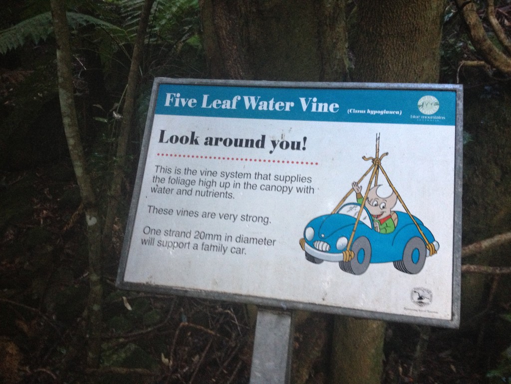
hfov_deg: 52.6
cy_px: 192
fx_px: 517
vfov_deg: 40.7
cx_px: 256
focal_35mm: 35
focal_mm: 4.28
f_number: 2.4
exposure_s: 1/20
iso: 320
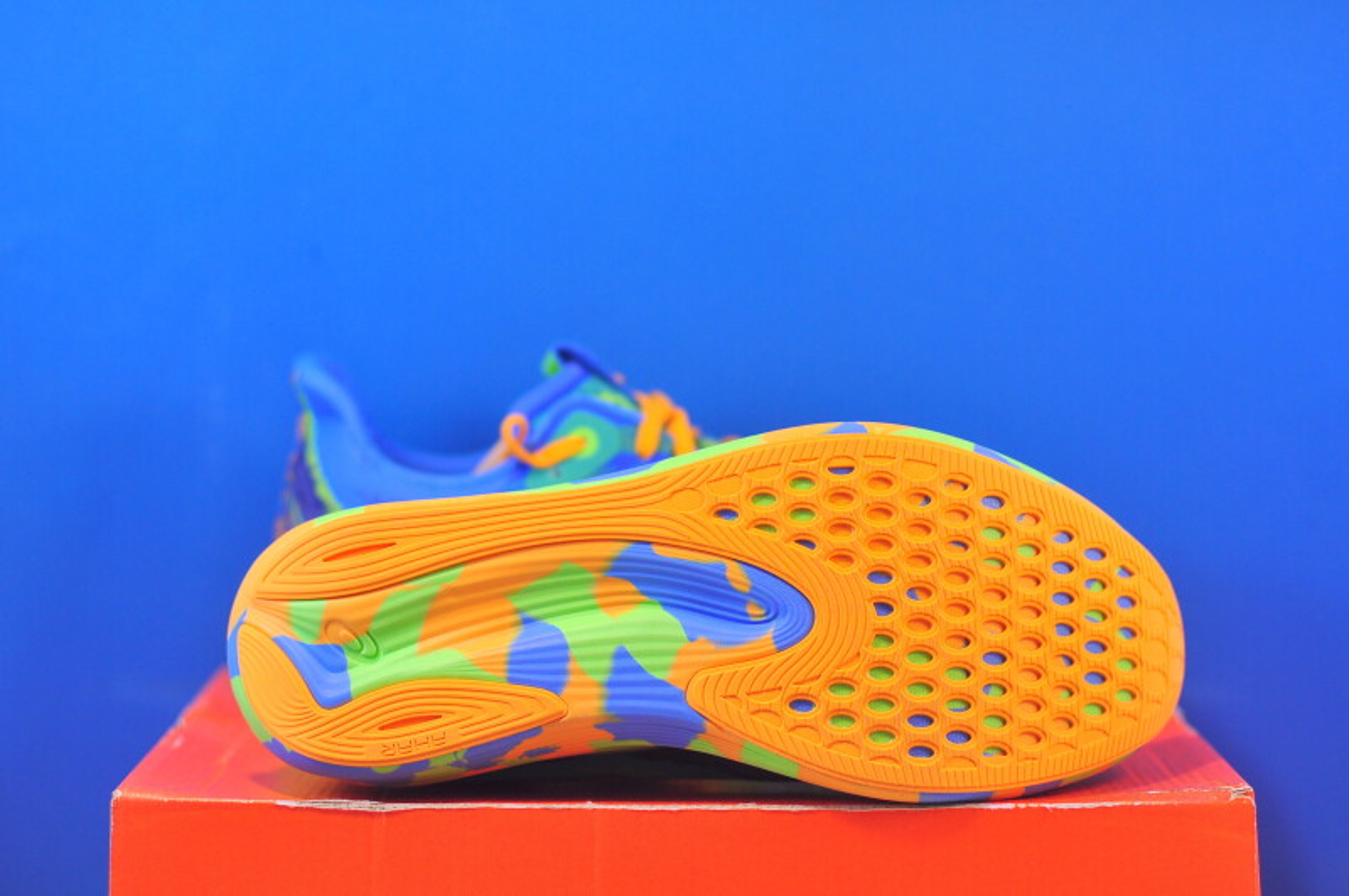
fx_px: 2806
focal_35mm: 75
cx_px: 674
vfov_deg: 18.1
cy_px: 448
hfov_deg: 27.0
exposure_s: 1/320
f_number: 2.2
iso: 250
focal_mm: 50
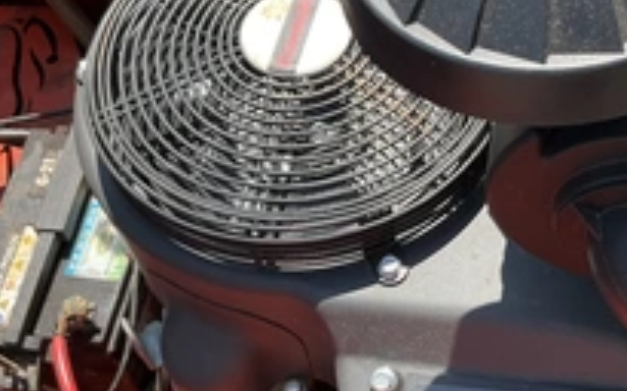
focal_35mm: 60
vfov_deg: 21.6
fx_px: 1025
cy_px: 232
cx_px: 431
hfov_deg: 33.6
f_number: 1.8
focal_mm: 3
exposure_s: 1/599
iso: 25
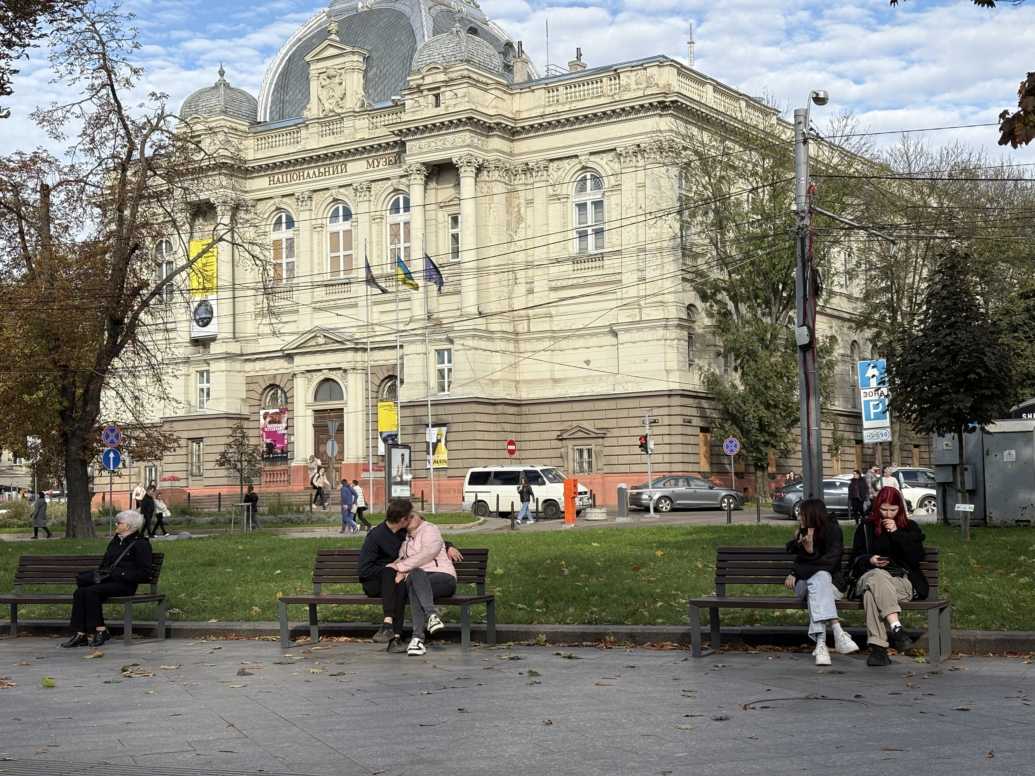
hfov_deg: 36.8
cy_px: 388
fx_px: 1555
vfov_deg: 28.0
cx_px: 518
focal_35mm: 52
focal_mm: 5.96
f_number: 1.6
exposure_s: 1/1667
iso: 32
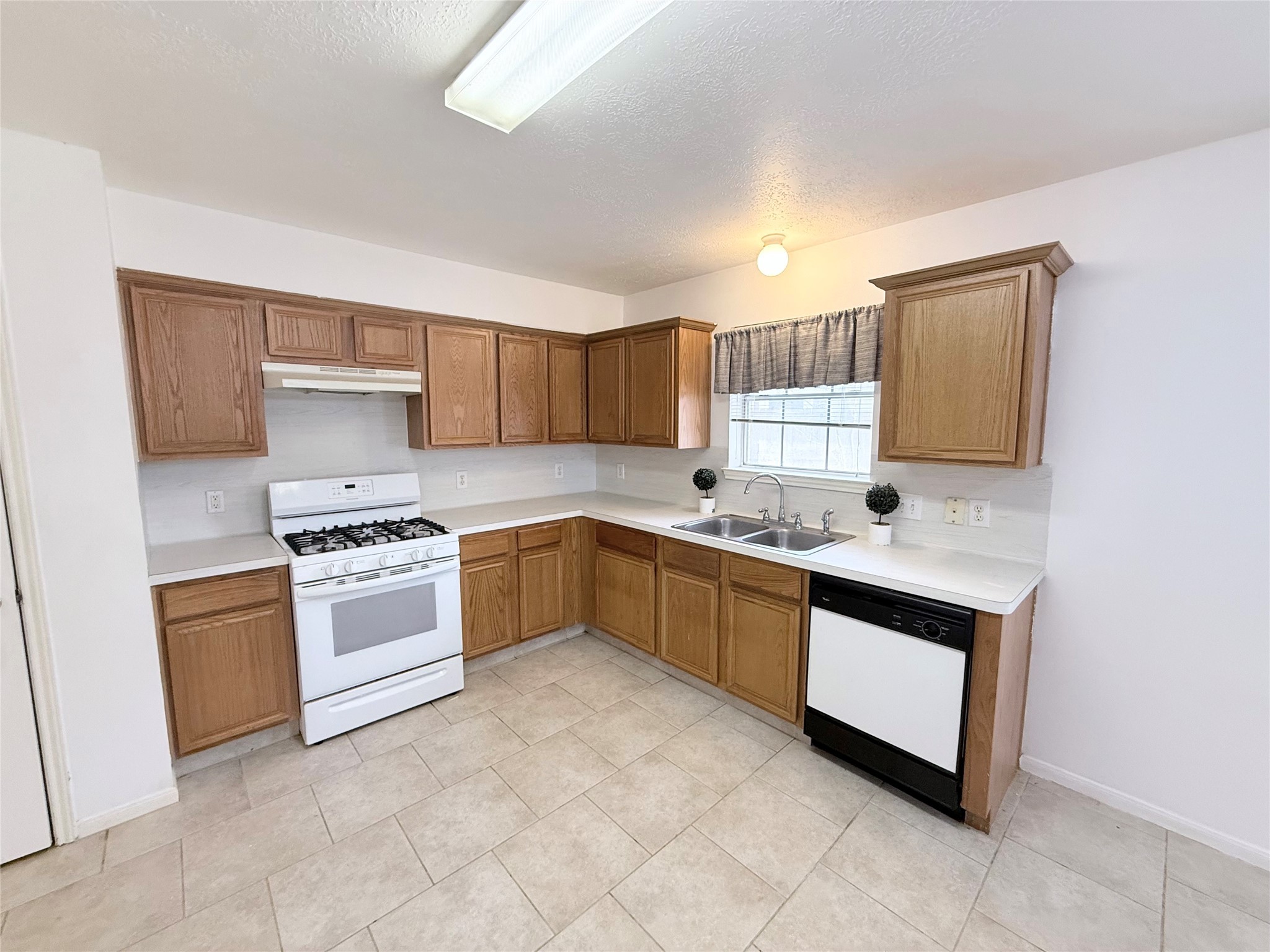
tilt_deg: -6.3
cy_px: 476
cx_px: 635
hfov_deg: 102.1
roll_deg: +0.3
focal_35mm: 14
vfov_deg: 85.7
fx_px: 514
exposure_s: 1/60
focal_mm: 2.22
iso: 250
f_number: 2.2
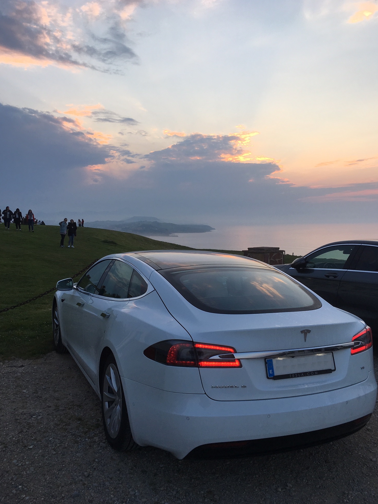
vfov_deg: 60.0
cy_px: 251
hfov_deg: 46.8
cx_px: 190
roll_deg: -0.2
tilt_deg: -3.0
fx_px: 437
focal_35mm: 30
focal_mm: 4.15
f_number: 2.2
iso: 25
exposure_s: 1/264
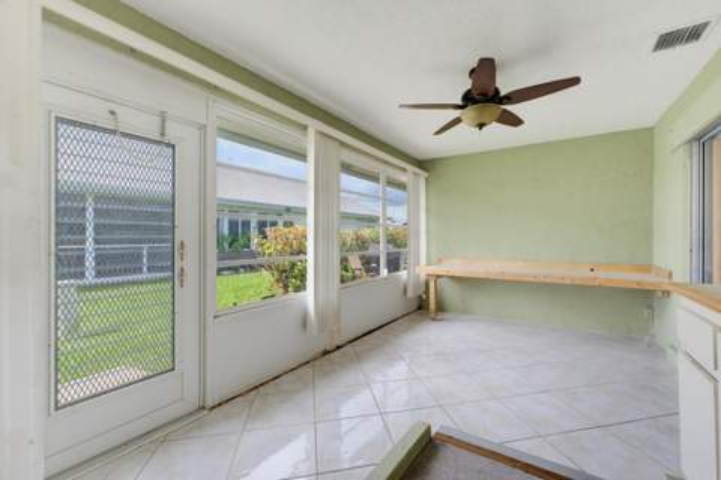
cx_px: 360
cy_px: 240
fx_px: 292
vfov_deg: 78.8
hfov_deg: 101.9
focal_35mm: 15
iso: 800
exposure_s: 1/25
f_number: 7.1
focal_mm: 14.6
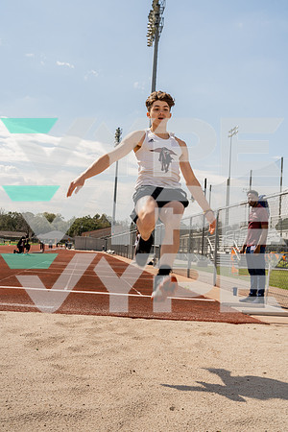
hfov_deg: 31.2
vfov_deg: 45.4
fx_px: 516
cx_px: 144
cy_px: 216
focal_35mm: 43
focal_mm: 43
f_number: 8
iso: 100
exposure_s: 1/250
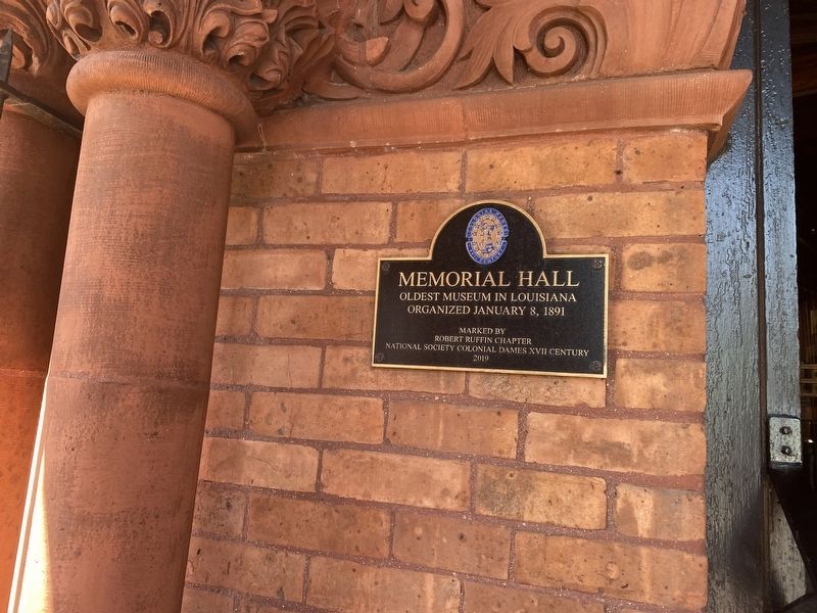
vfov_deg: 53.1
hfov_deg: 67.3
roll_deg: -0.8
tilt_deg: +4.3
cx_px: 408
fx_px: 614
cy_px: 306
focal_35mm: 26
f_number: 1.8
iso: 125
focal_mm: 4.25
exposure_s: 1/120
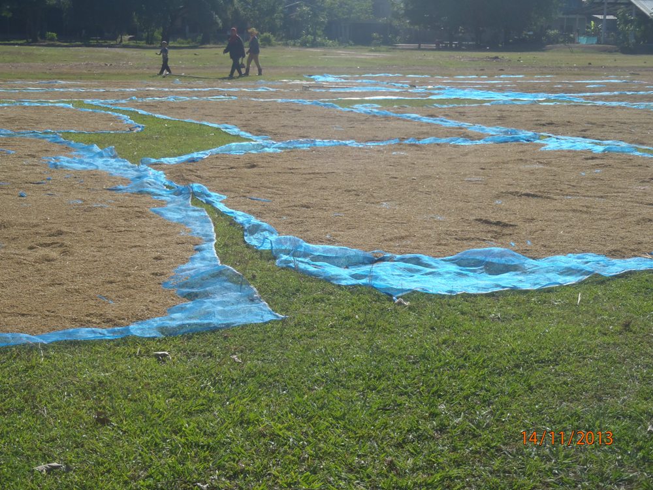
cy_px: 245
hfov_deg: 34.3
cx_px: 326
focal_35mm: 56
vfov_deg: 26.1
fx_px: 1056
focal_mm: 10
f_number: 5.1
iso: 80
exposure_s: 1/500
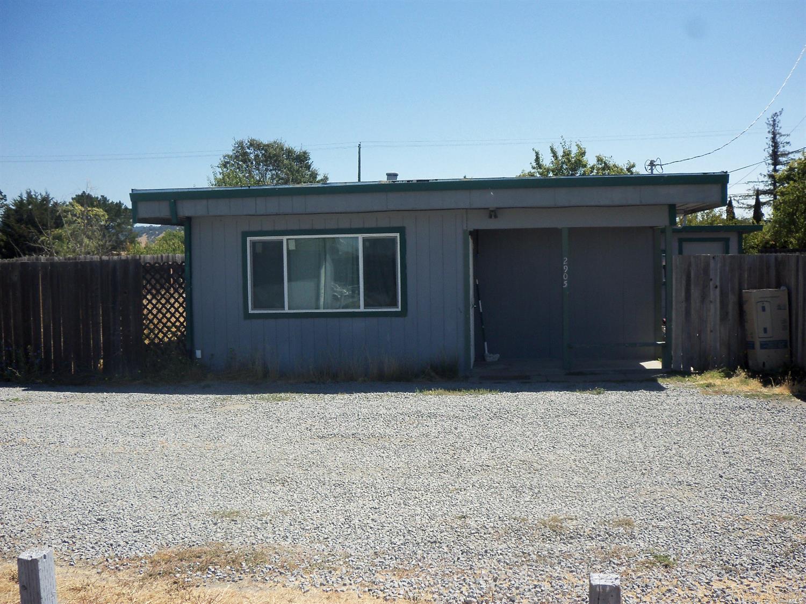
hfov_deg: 54.0
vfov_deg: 41.8
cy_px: 302
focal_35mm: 34
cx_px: 403
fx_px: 791
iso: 80
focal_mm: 5.7
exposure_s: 1/160
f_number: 8.8
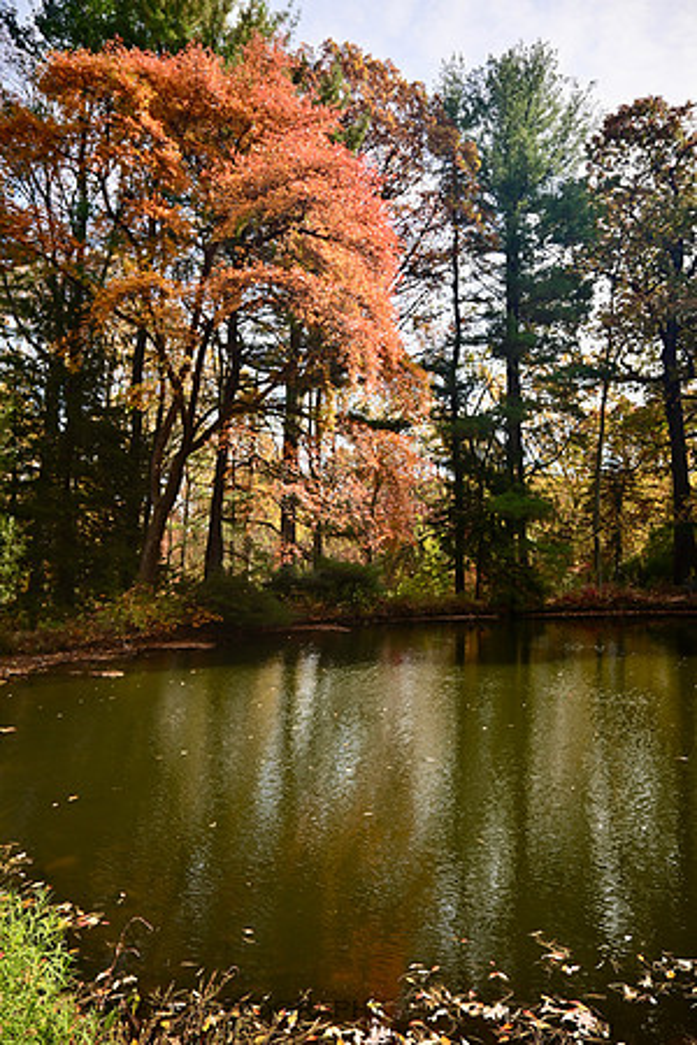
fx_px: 697
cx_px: 348
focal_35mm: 24
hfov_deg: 53.1
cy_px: 522
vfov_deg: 73.7
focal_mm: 16
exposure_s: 1/500
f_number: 4
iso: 140
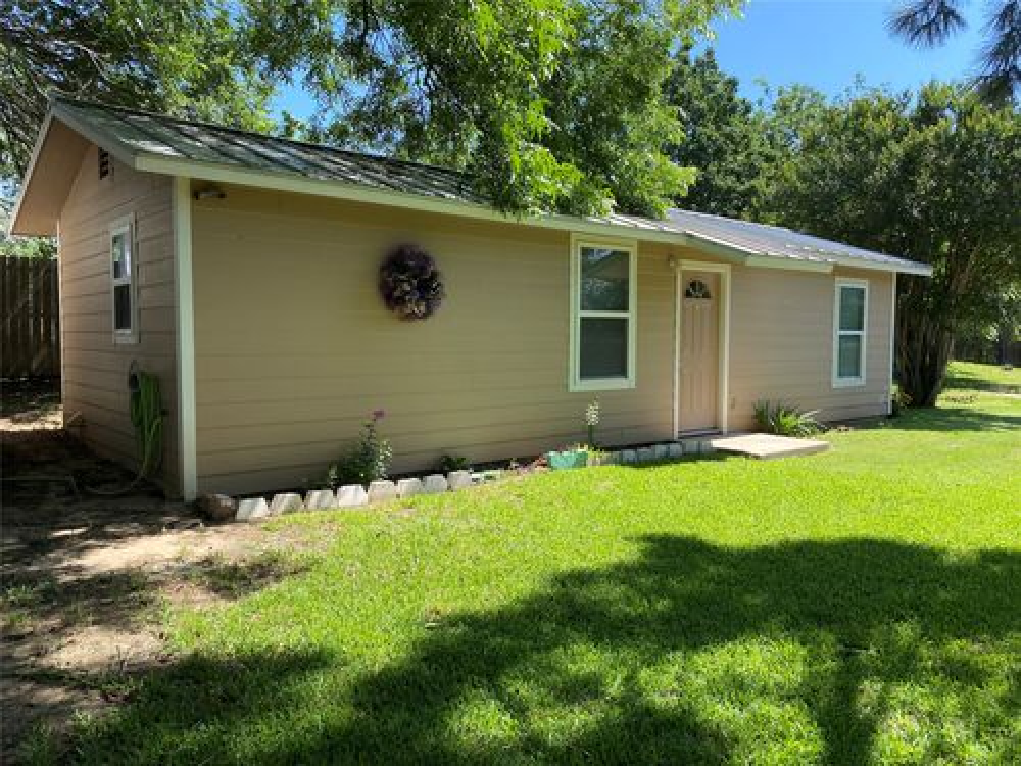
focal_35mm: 26
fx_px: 767
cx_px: 510
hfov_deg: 67.3
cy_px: 383
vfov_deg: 53.1
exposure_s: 1/698
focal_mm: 4.25
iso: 32
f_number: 1.8
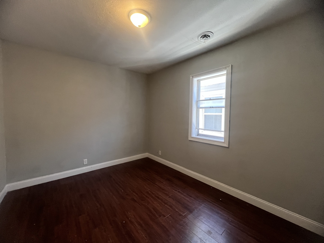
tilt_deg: -3.5
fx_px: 122
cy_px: 122
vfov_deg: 89.9
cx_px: 162
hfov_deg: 106.2
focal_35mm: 13
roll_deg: -0.9
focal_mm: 1.57
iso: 250
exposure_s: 1/60
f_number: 1.8
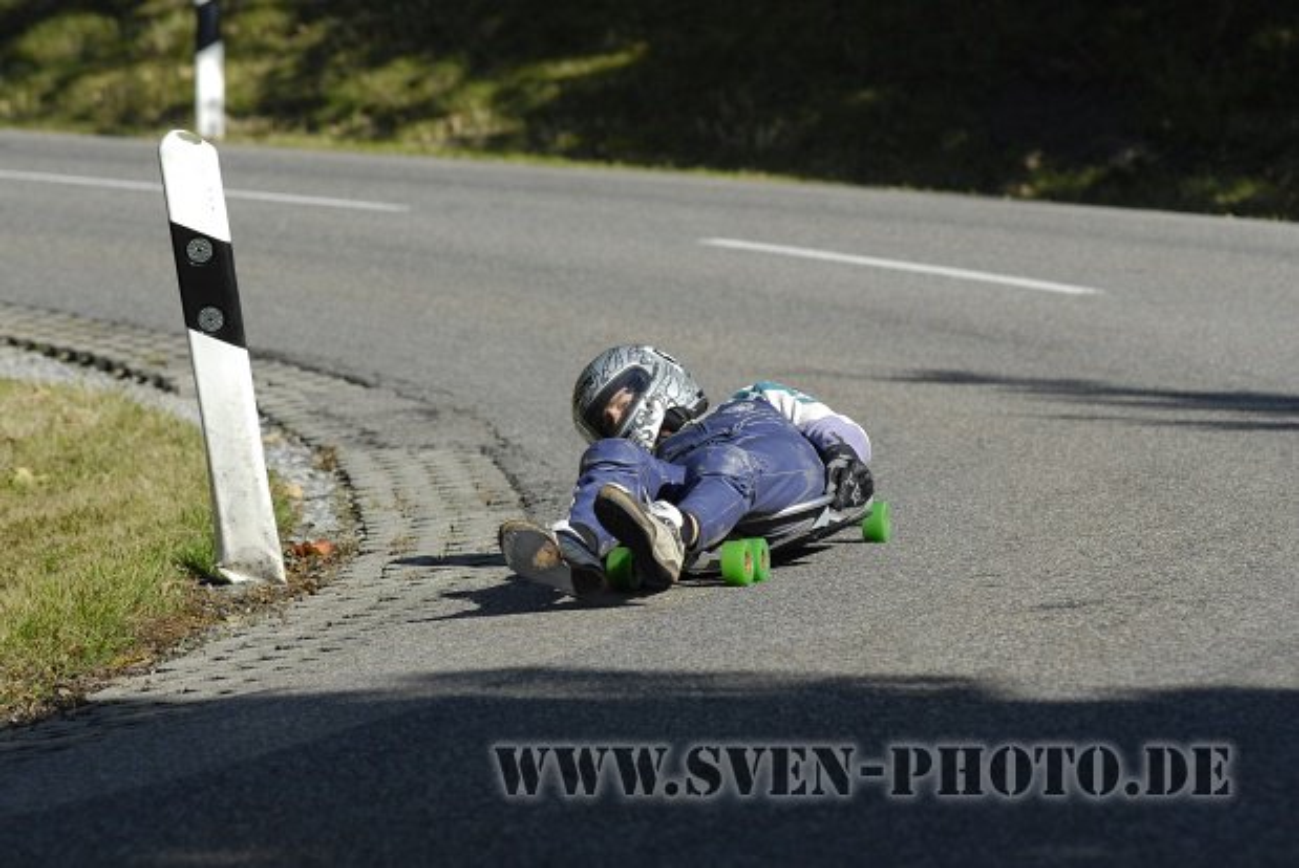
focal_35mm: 202
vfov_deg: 6.8
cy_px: 434
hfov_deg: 10.1
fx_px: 7314
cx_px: 650
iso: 200
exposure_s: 1/1000
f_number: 5
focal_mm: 135
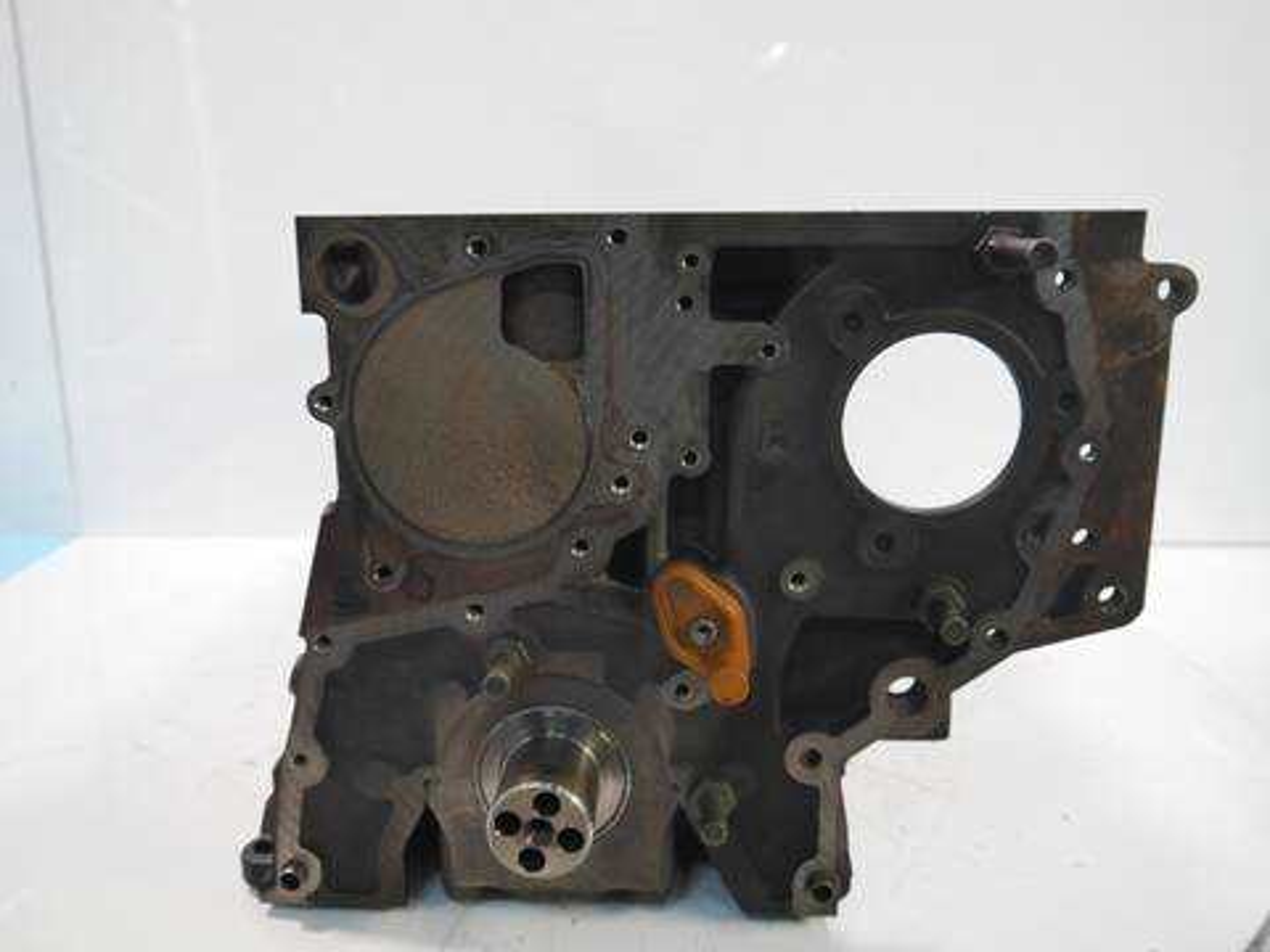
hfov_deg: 63.4
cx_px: 635
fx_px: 1027
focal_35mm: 28
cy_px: 476
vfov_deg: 49.7
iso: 1000
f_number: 3.5
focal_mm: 14
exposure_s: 1/60
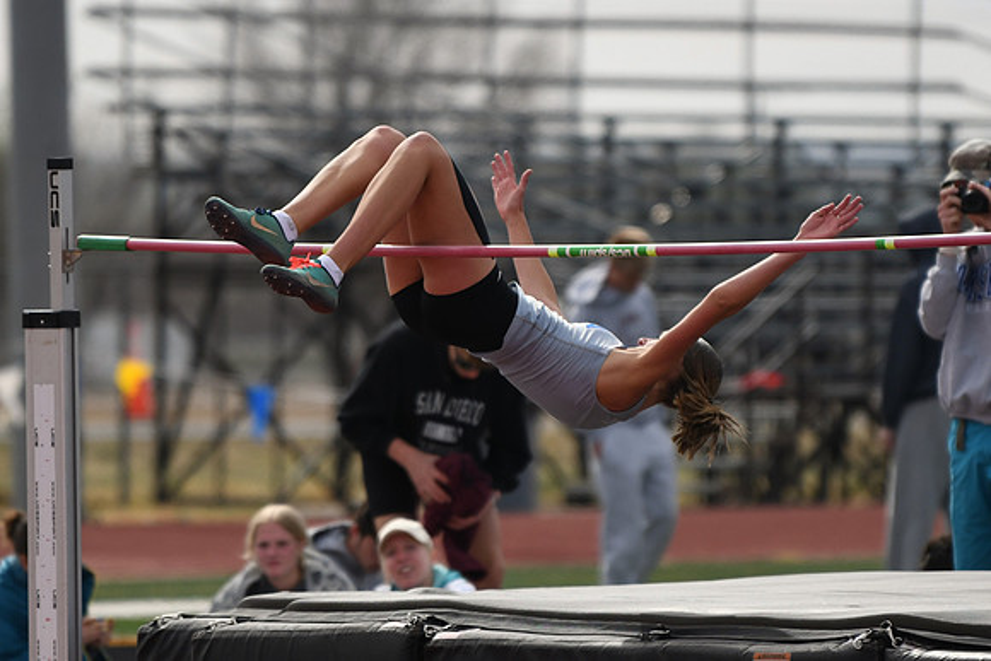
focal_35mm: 200
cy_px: 330
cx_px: 496
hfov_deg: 10.3
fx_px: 5507
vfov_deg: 6.9
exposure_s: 1/8000
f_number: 2.8
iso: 320
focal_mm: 200
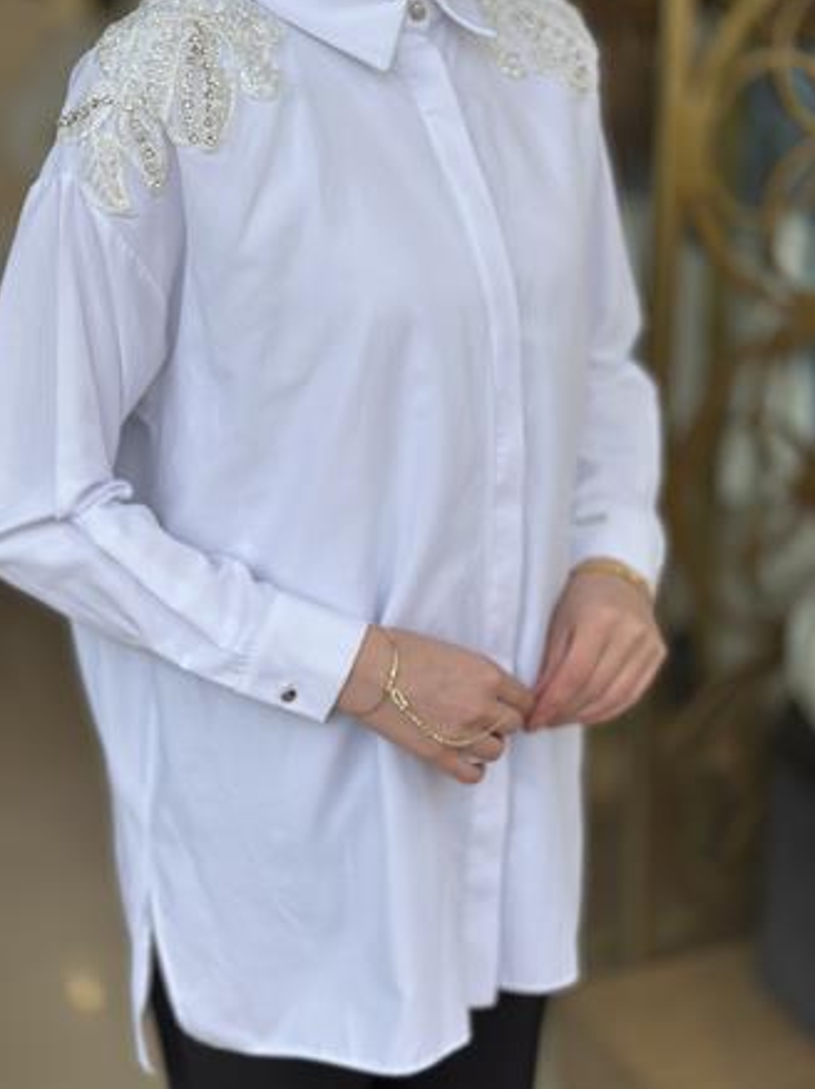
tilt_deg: -18.9
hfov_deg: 25.6
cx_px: 345
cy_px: 554
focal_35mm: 57
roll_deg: +0.5
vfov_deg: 33.8
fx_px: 1791
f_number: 1.78
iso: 80
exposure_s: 1/1590
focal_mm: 6.86
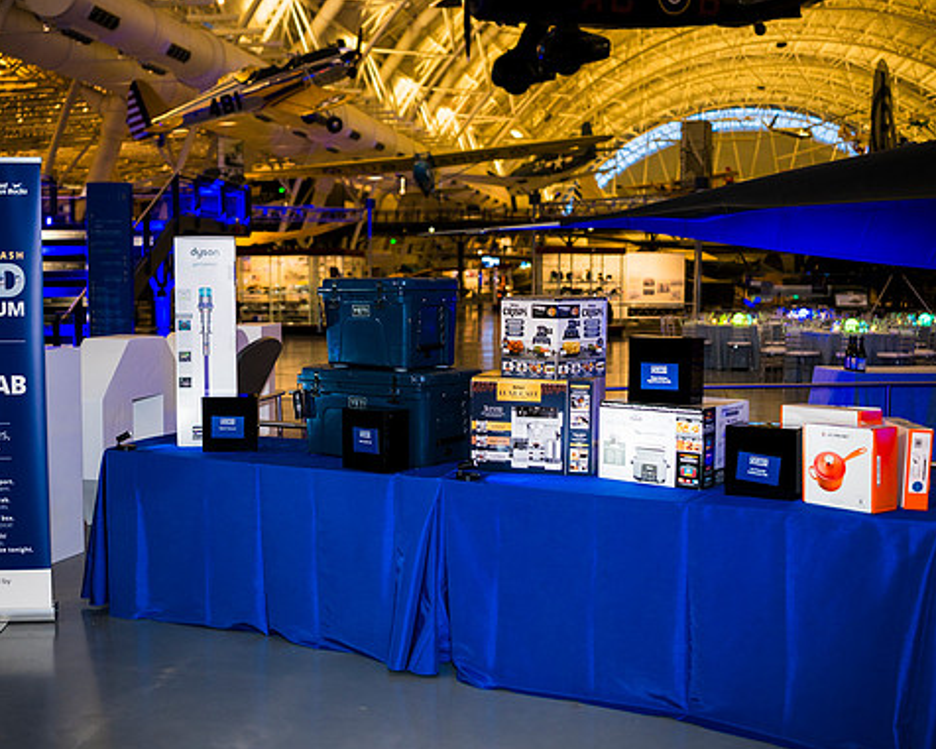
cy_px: 376
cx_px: 393
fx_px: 1108
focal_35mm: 40
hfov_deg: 45.6
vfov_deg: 37.3
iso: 400
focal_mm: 35
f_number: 2
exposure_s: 1/50
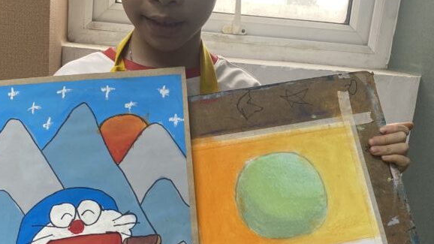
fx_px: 564
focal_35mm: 49
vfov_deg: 24.1
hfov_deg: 41.9
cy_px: 188
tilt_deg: -14.9
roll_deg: -5.5
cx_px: 175
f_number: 1.8
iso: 64
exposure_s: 1/121
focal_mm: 4.25
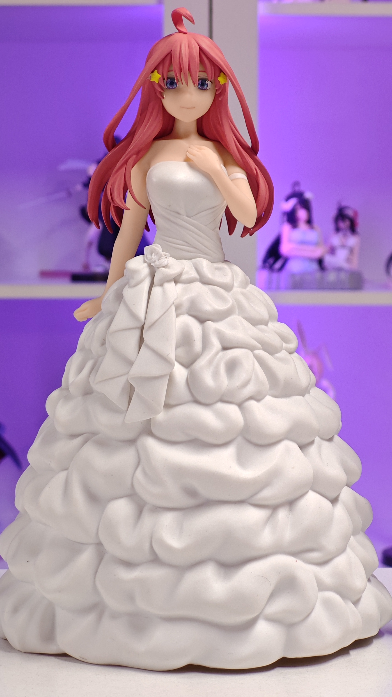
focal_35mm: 92
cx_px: 235
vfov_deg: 23.2
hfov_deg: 13.1
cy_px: 334
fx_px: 1700
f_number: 2.4
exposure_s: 1/18.9
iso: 400
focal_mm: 7.48
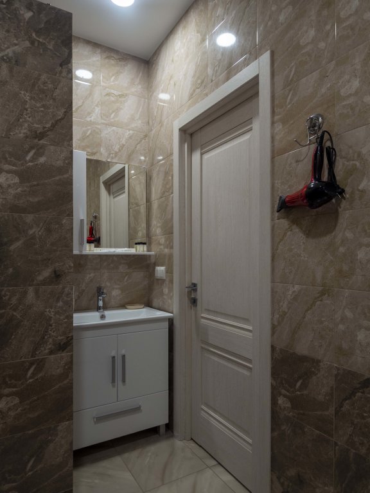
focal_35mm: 22
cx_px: 185
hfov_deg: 61.1
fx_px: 314
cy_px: 246
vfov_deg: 76.4
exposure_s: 1/50
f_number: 4.5
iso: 200
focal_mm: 11
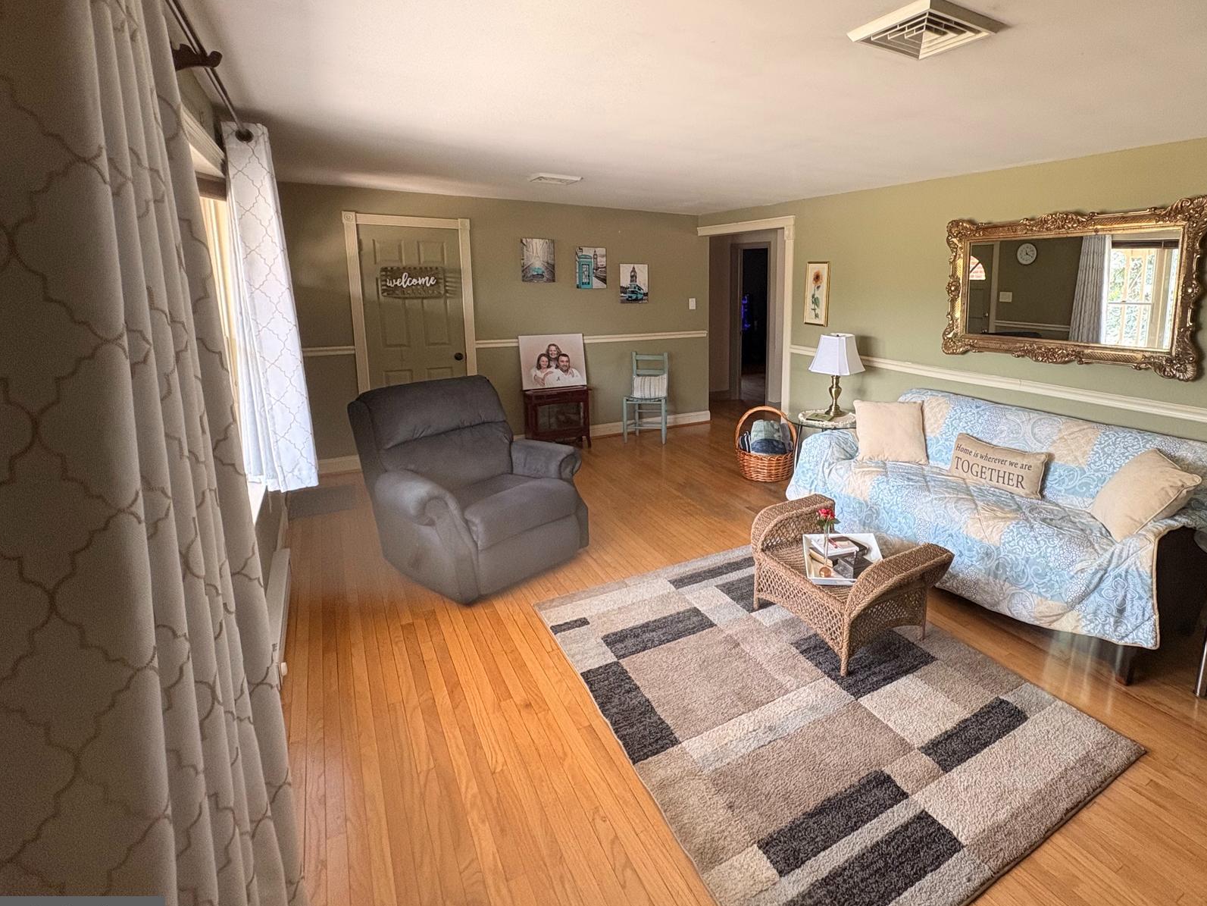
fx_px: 628
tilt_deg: -9.1
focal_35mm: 18
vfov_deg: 71.1
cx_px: 752
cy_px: 376
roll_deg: -0.7
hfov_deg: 86.1
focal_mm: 2.22
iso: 200
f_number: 2.2
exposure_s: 1/99
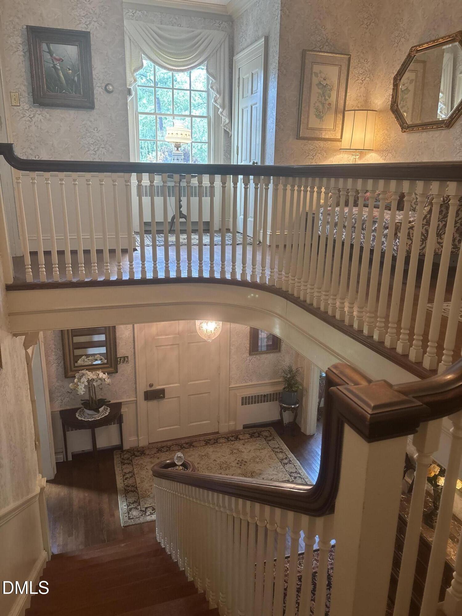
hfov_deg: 53.1
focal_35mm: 26
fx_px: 463
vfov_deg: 67.3
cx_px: 231
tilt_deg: -15.4
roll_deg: -1.5
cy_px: 308
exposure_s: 1/60
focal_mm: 5.96
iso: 250
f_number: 1.6
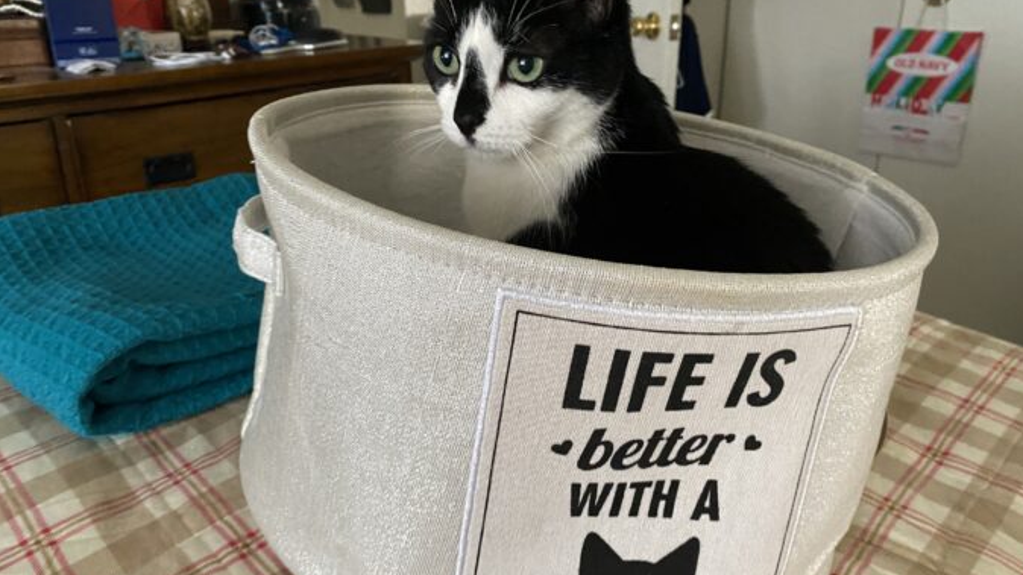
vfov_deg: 40.2
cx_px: 521
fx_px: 787
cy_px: 279
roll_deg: -0.6
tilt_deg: -21.8
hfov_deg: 66.1
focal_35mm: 29
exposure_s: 1/40
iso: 500
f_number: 1.8
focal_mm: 4.25
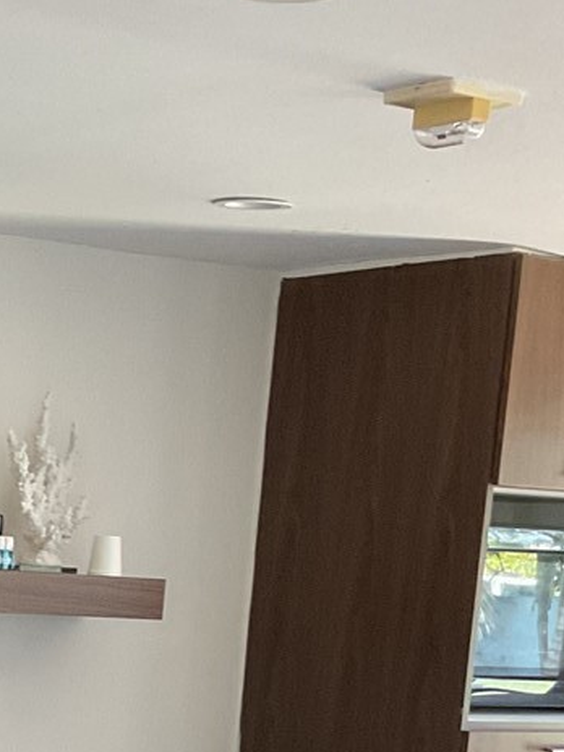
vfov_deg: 18.7
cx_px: -227
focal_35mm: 100
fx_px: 2172
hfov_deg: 14.0
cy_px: 867
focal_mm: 3
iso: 200
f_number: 1.8
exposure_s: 1/60
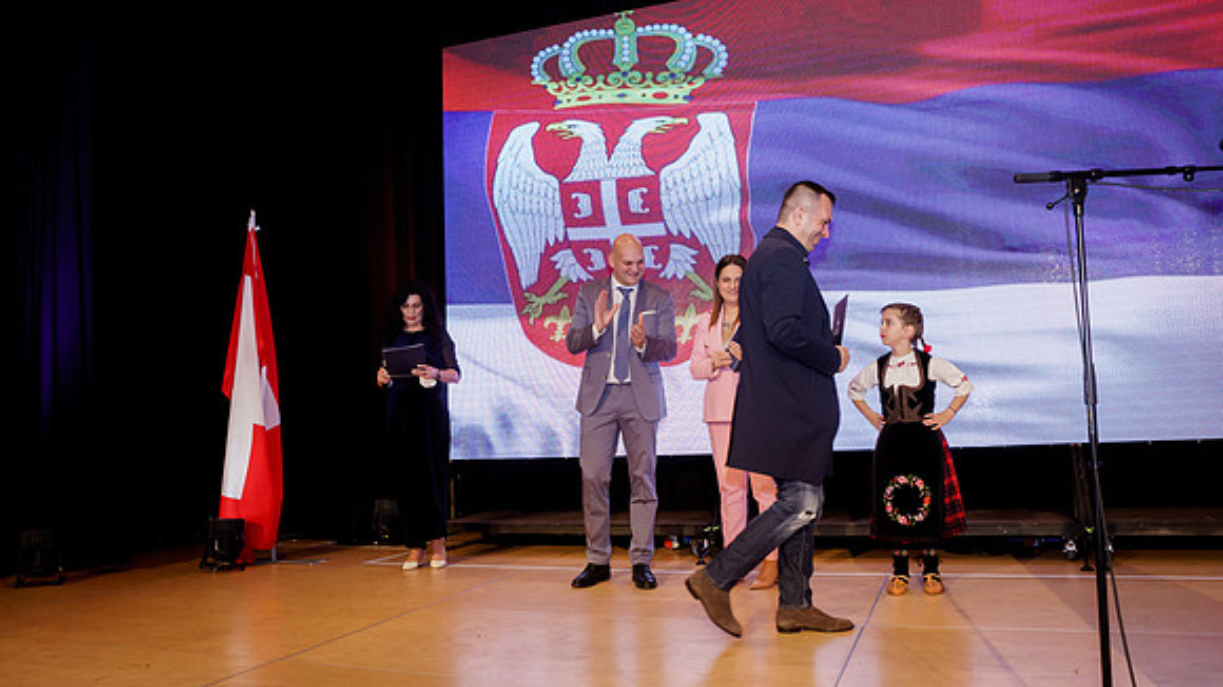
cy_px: 354
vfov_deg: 41.8
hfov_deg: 68.3
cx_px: 614
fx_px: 901
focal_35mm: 28
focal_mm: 24
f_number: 4
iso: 2500
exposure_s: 1/250
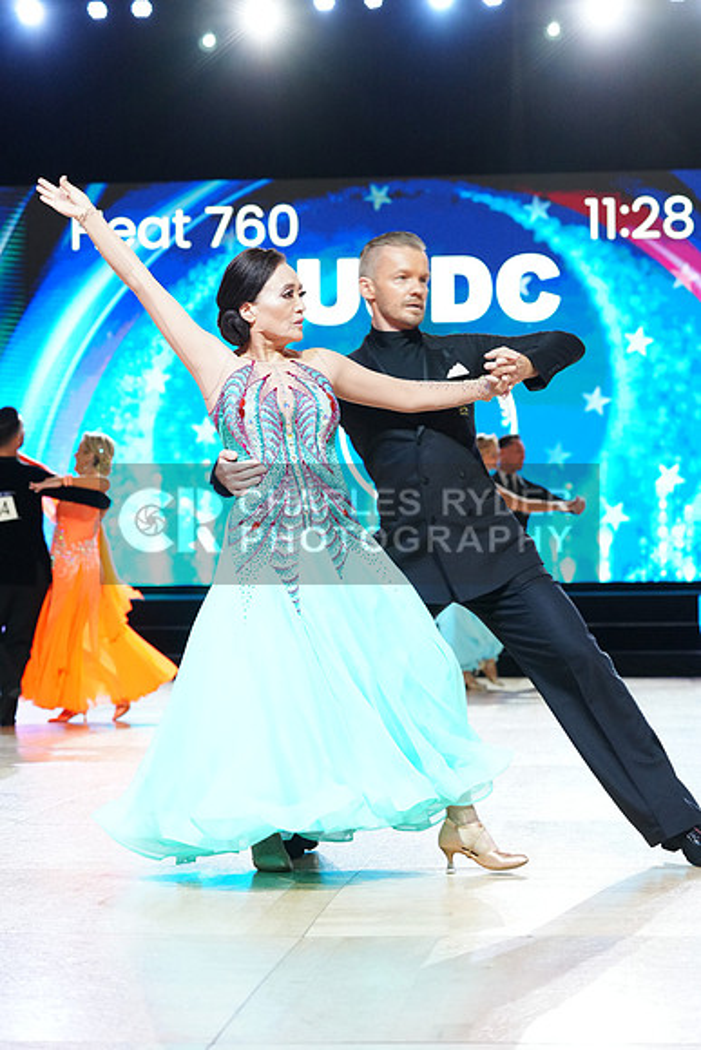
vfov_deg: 25.1
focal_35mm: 81
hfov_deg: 16.9
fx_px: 2364
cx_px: 350
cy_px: 525
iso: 2500
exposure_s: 1/250
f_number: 4
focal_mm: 81
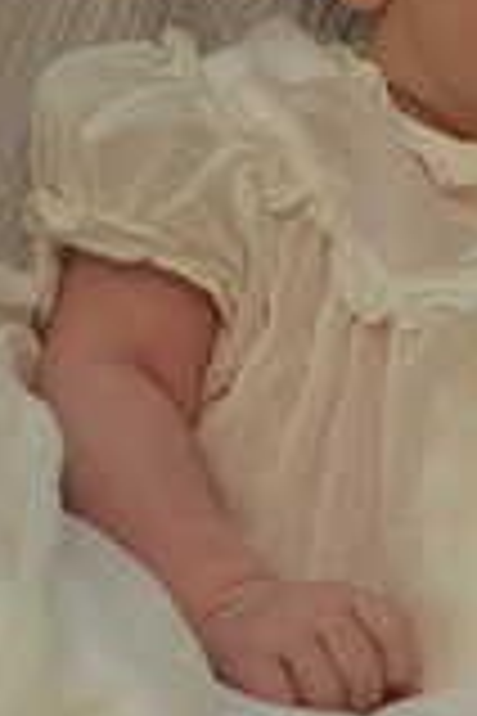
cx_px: 394
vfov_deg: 7.2
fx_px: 5664
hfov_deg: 4.8
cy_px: 518
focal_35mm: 285
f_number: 5.6
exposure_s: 1/60
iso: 500
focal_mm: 52
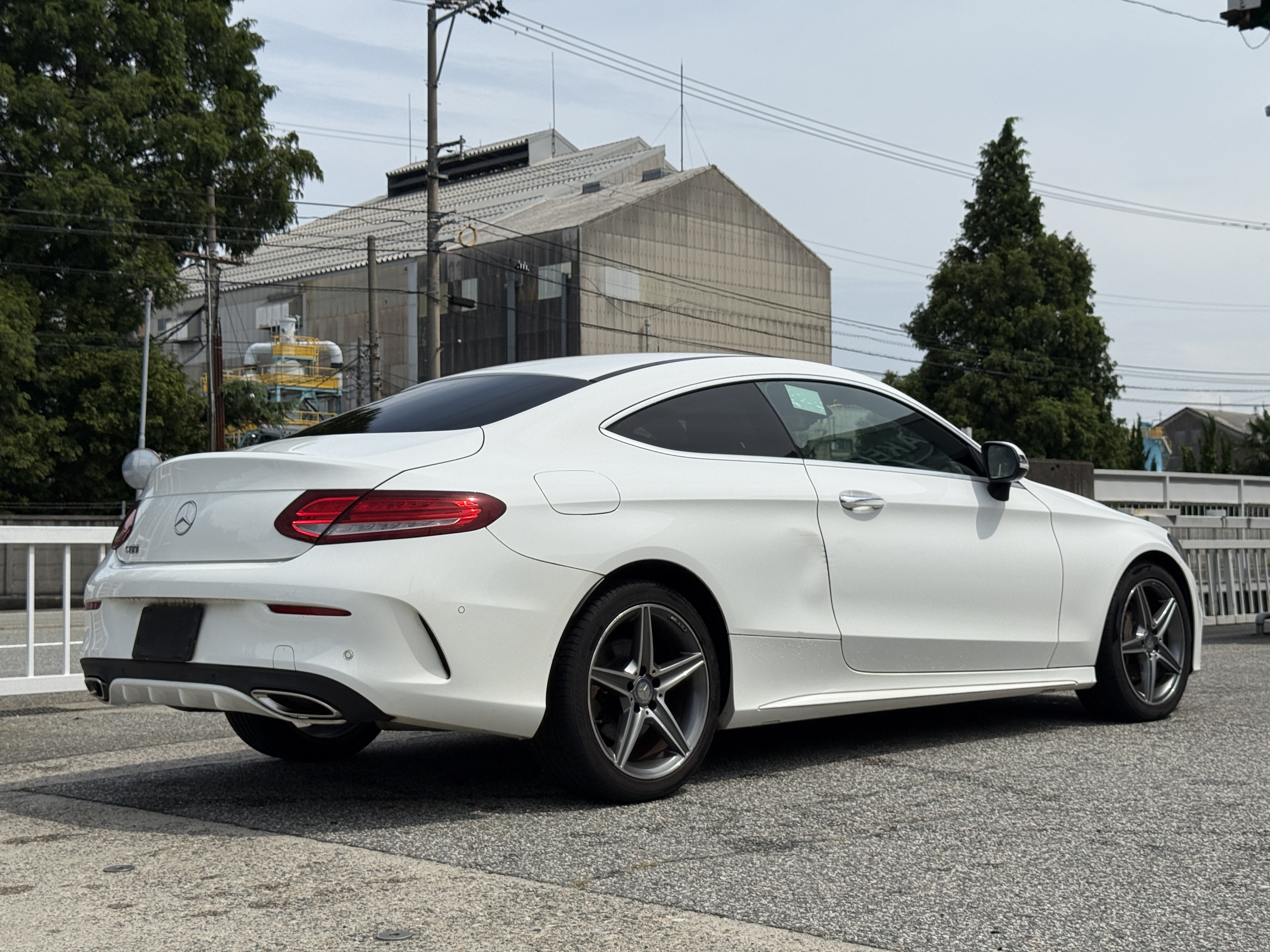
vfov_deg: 30.3
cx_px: 635
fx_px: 1761
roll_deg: +0.3
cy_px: 476
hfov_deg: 39.7
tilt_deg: +2.4
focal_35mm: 48
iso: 80
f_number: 1.78
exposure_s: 1/11364
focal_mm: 6.76
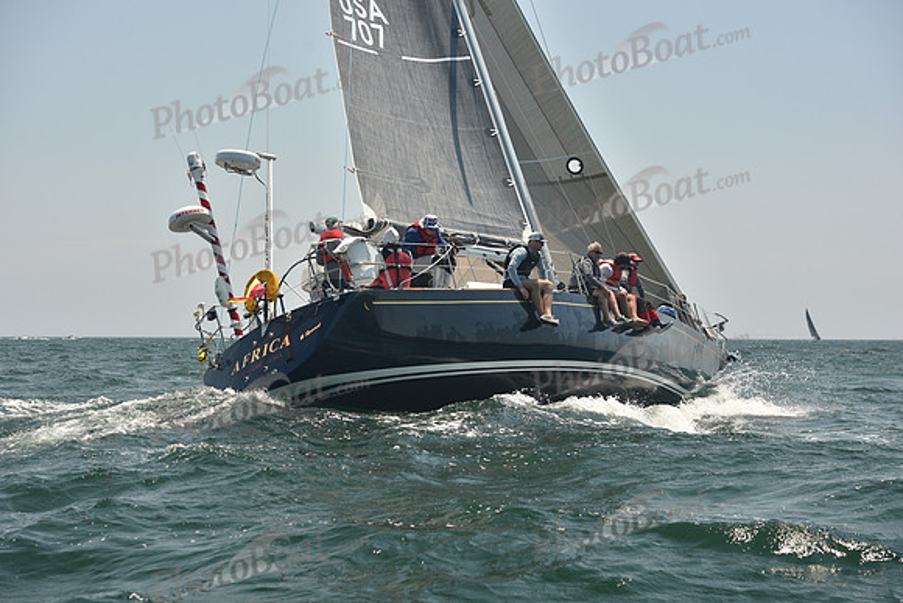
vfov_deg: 19.5
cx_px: 452
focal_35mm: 70
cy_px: 302
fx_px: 1756
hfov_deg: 28.8
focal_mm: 70
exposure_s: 1/640
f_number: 5.6
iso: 250
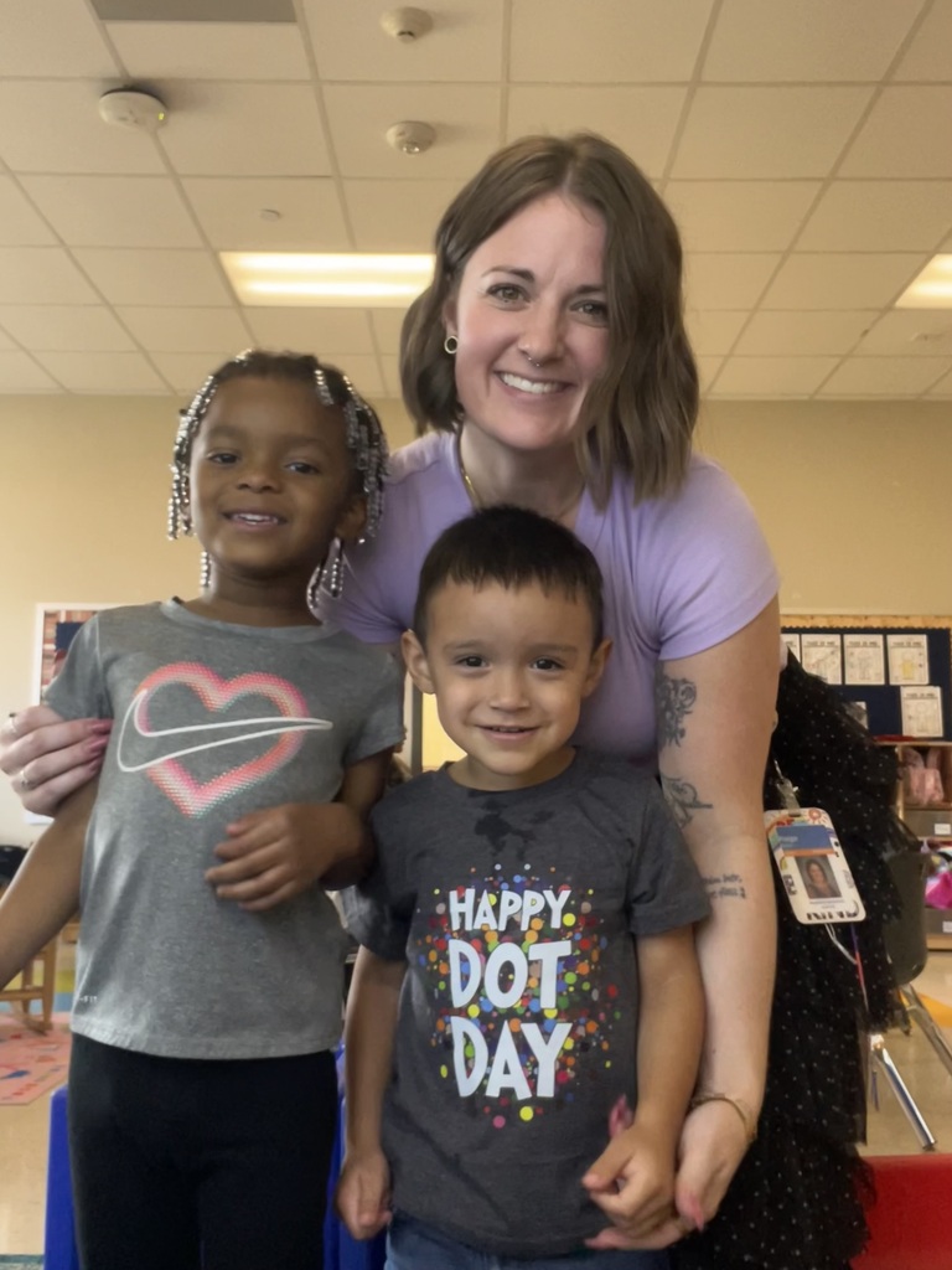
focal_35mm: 30
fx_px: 1100
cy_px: 635
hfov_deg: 46.8
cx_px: 476
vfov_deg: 60.0
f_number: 2.2
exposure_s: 1/38
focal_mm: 2.71
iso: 400
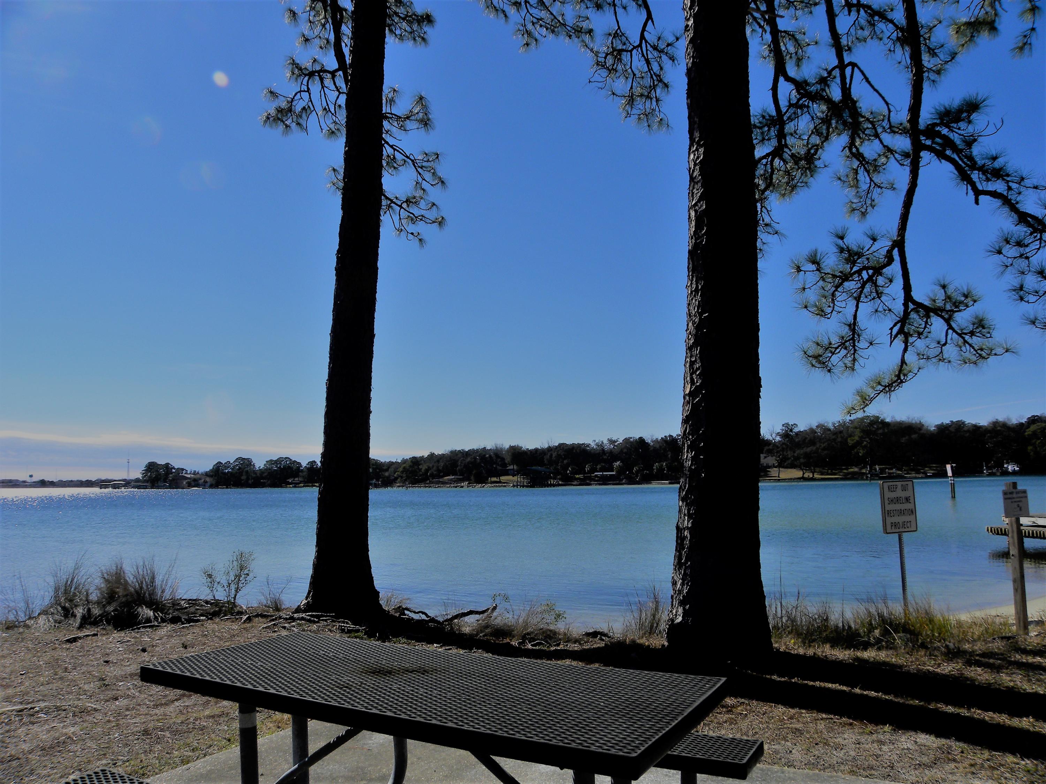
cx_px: 523
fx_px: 786
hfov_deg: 67.3
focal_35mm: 26
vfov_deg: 53.1
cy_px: 392
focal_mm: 4.6
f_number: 6.3
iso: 64
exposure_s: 1/438
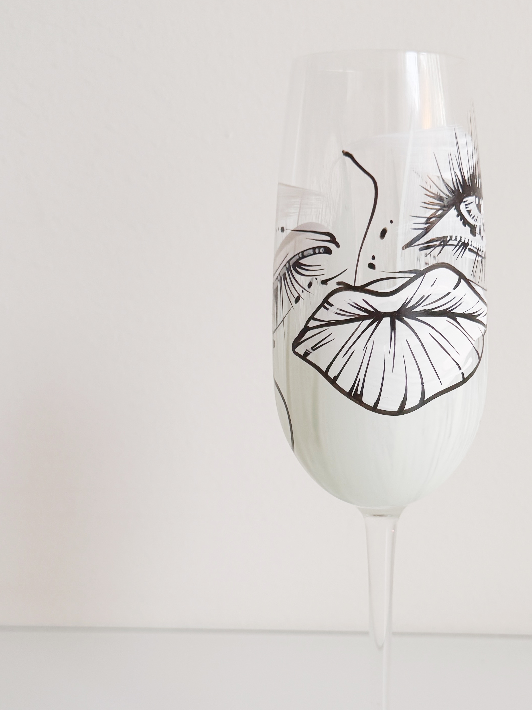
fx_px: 1004
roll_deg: +0.1
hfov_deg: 29.5
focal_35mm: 49
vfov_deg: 38.3
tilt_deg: -15.5
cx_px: 335
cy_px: 494
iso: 200
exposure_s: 1/100
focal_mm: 6.76
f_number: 1.78
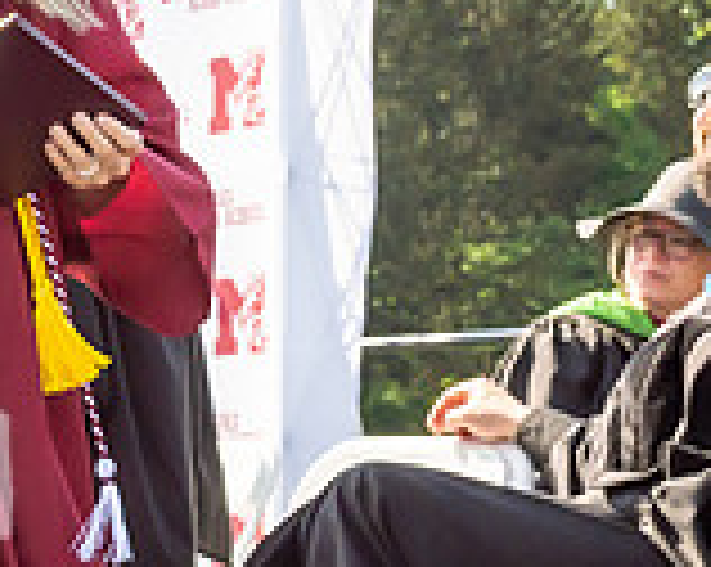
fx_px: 3300
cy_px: 302
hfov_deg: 11.9
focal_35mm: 157
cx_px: -263
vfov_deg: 9.8
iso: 200
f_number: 7.1
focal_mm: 26
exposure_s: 1/800
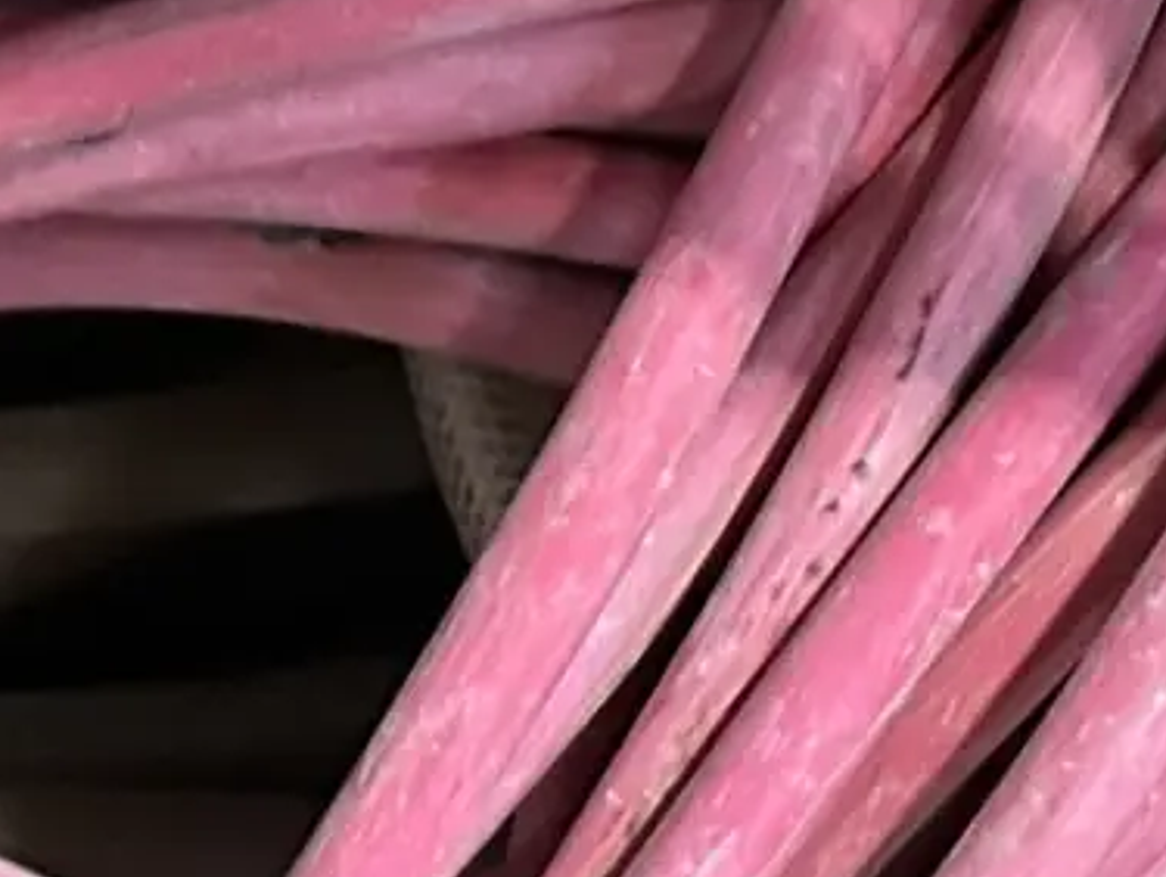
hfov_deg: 11.7
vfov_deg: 10.4
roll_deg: -4.8
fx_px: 4484
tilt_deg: -43.5
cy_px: -793
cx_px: 2932
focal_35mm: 133
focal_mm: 5.7
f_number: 1.5
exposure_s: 1/33
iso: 400
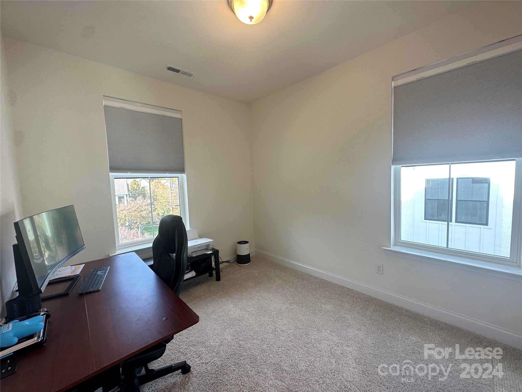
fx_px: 211
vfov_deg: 85.7
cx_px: 261
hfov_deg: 102.1
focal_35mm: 14
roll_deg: +1.3
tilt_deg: -5.6
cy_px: 196
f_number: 2.2
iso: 100
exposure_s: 1/120
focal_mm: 2.22
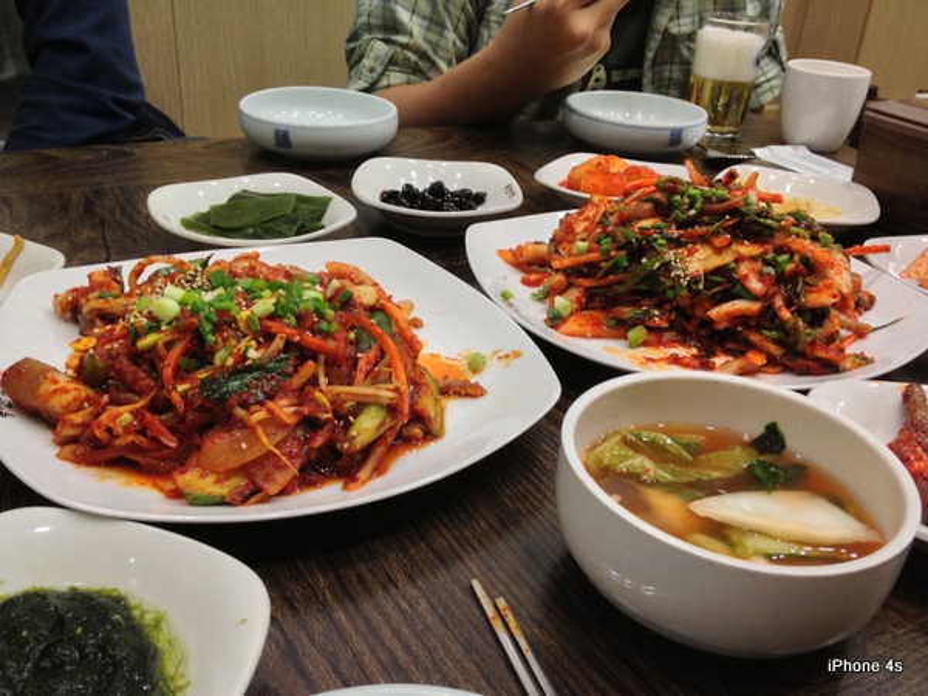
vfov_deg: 40.7
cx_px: 464
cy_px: 348
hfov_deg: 52.6
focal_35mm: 35
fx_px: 938
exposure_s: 1/20
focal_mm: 4.28
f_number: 2.4
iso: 100
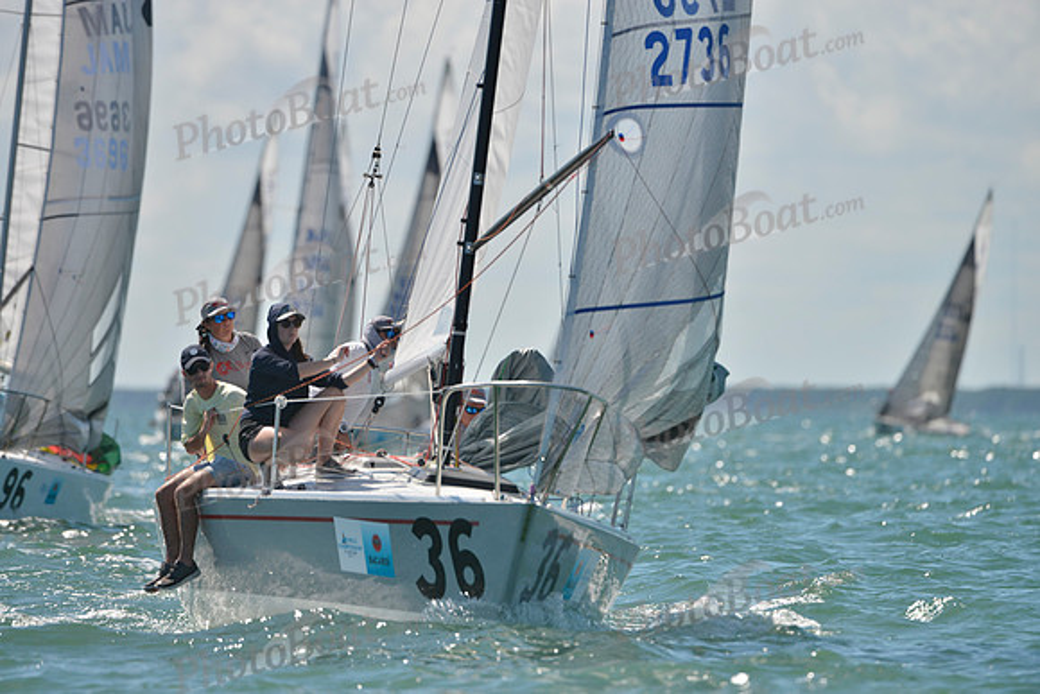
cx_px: 520
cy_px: 347
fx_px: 11558
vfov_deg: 3.4
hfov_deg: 5.2
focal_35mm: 400
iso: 200
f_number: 5.6
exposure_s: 1/1600
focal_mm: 400
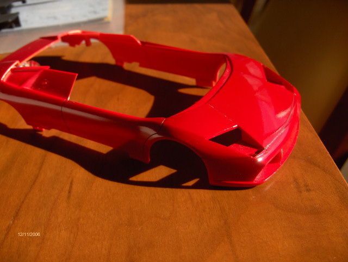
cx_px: 174
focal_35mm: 39
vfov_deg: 36.9
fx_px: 393
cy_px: 131
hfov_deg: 47.8
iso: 100
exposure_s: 1/289
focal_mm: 8
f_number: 2.8
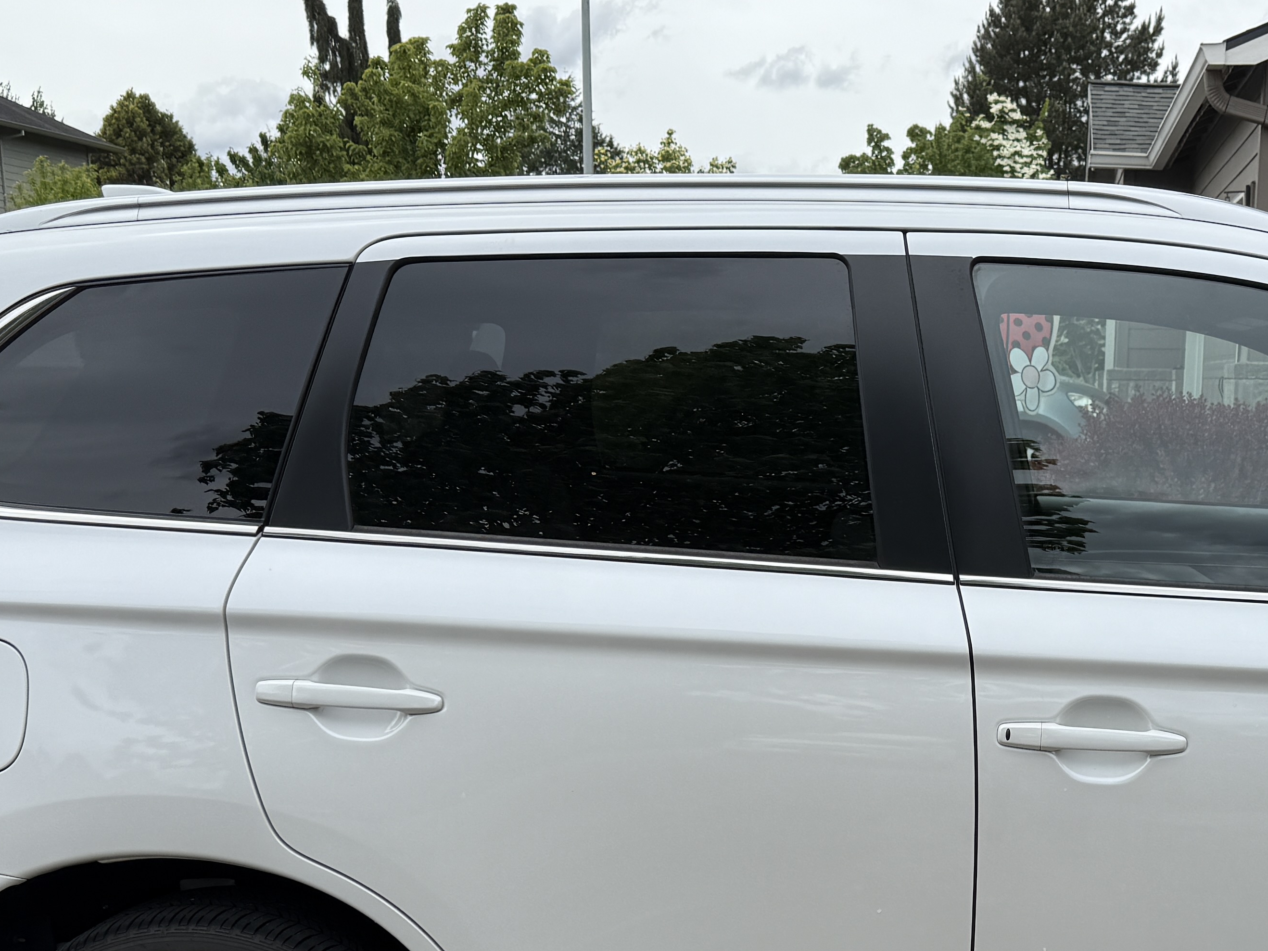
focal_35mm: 52
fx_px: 1905
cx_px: 976
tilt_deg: -12.2
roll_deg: -1.8
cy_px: 833
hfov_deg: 35.8
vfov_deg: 27.2
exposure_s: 1/3021
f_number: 1.78
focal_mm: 6.76
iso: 80
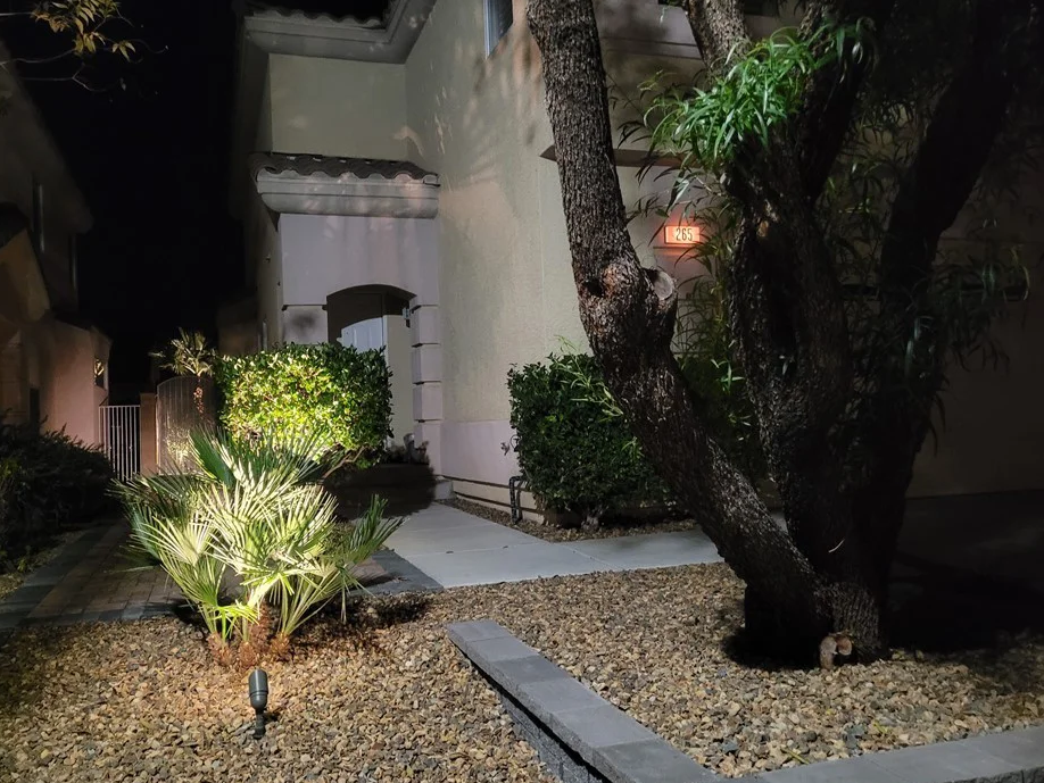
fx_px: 875
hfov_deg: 61.6
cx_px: 481
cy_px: 391
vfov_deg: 48.2
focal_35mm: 29
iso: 1000
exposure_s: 1/24
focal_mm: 5.4
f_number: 1.8
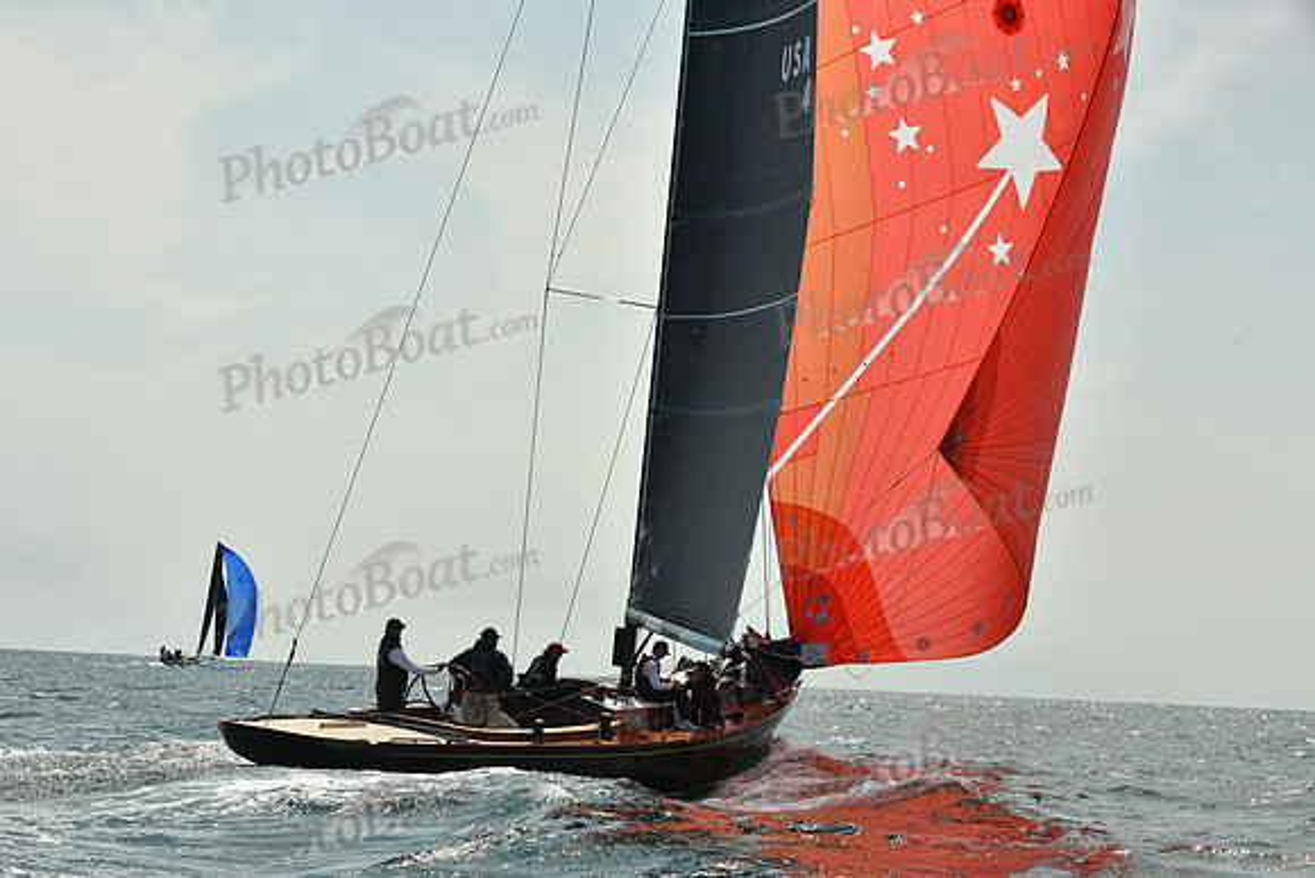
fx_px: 2557
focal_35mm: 70
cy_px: 439
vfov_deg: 19.5
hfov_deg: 28.8
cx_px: 658
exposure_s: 1/1250
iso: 320
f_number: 10
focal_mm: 70
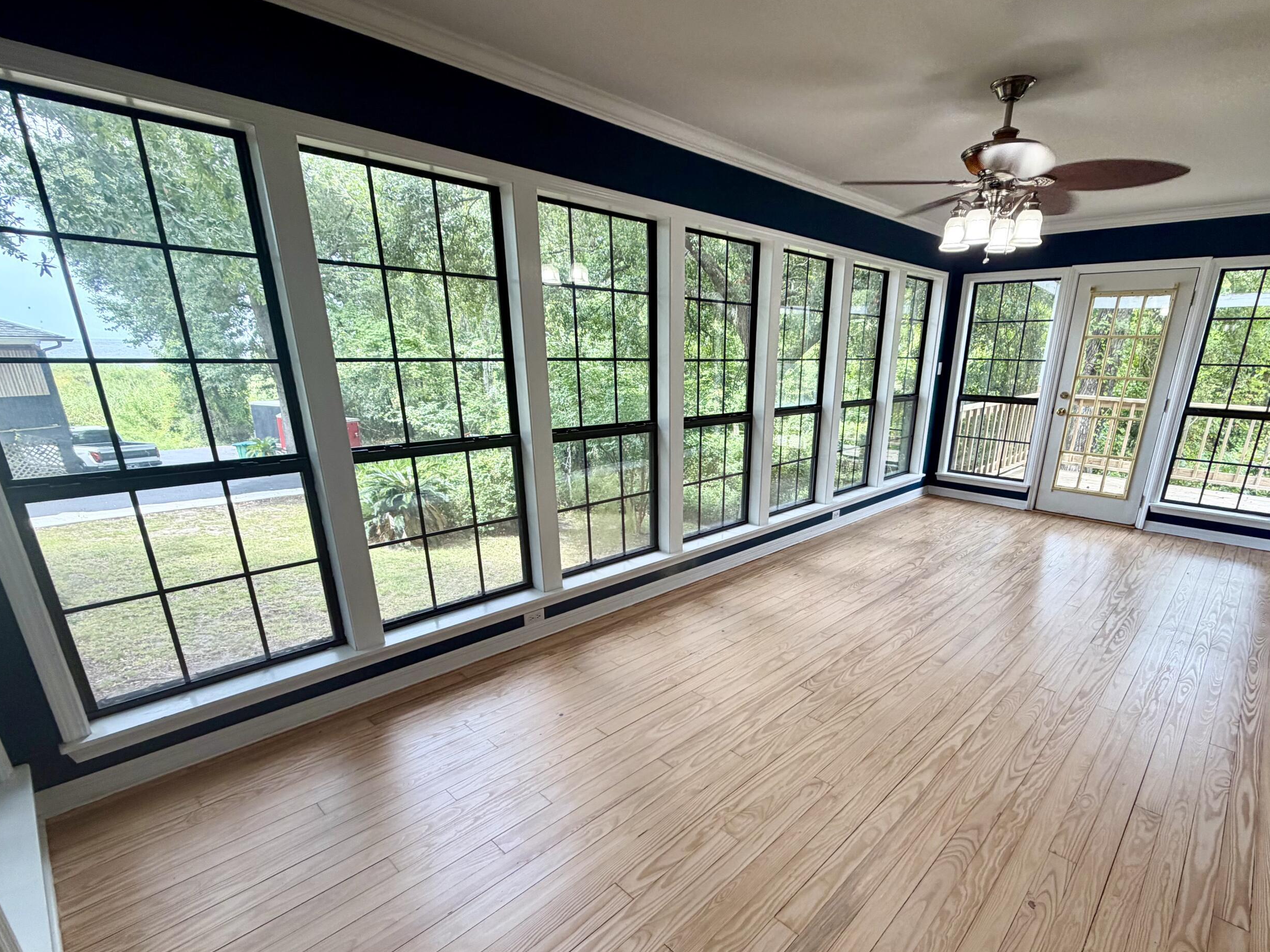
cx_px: 715
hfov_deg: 90.6
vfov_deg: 74.0
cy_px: 564
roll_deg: -1.3
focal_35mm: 17
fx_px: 624
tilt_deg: -19.6
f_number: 2.2
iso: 64
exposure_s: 1/120
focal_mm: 2.22
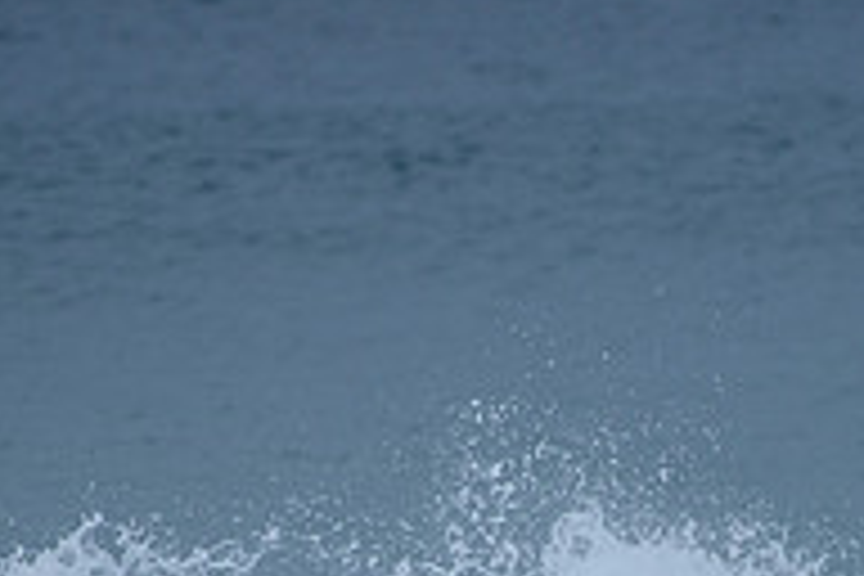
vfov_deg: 0.9
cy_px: 812
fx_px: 36261
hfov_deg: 1.4
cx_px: 536
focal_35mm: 1511
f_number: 5.6
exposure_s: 1/2000
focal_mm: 500
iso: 360
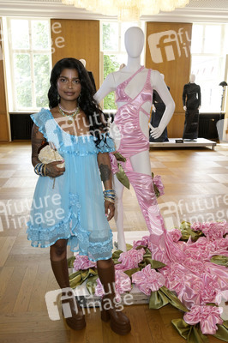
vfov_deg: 58.8
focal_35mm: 32
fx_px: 305
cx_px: 114
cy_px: 172
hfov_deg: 41.0
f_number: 7.1
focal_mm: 32
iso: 1250
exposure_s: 1/200
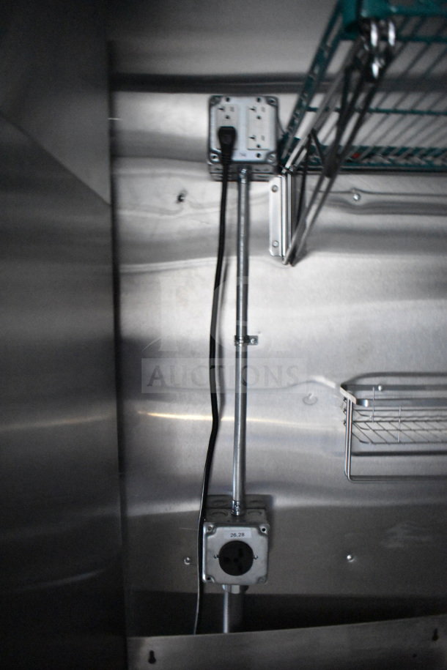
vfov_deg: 67.4
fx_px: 503
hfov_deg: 47.9
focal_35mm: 27
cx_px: 224
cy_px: 335
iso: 11400
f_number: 3.5
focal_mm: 18
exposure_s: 1/30
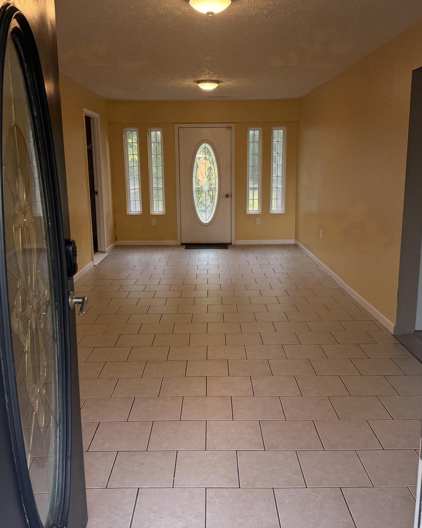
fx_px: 500
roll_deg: +0.3
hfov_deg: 45.8
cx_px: 213
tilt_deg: -12.2
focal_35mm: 32
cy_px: 259
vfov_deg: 55.7
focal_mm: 6.76
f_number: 1.78
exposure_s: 1/120
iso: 125
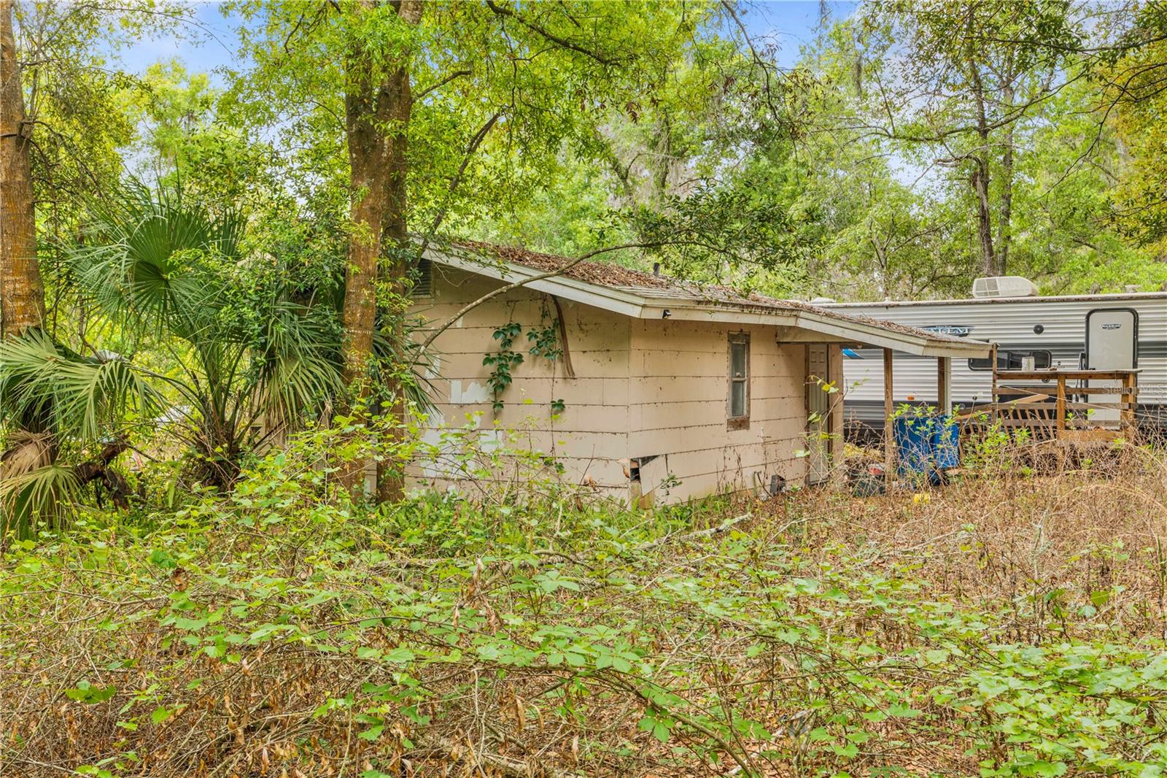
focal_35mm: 35
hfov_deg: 54.4
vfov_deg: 37.8
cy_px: 389
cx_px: 584
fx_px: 1134
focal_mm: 35
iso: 200
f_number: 9
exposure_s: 1/25
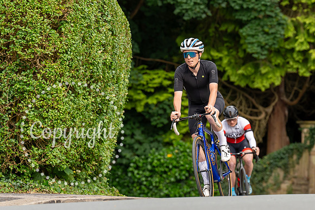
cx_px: 196
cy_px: 63
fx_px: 2289
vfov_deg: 5.3
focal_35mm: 262
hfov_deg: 7.9
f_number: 4
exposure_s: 1/800
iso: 400
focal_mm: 155
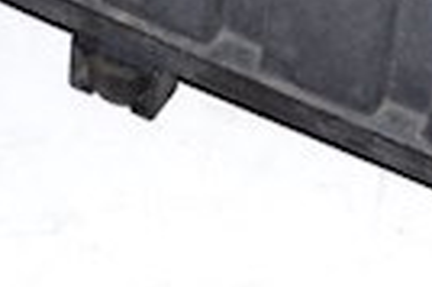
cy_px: -210
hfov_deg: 10.2
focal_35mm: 201
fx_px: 2409
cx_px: 429
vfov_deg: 6.7
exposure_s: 1/200
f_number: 7.1
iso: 200
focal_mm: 28
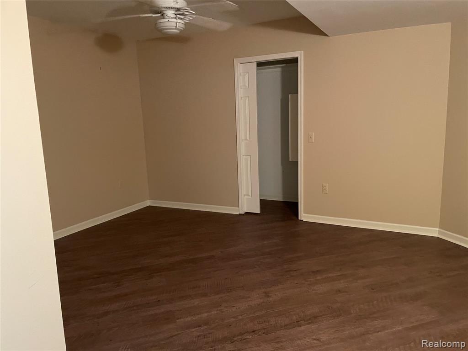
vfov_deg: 53.1
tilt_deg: -9.5
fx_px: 352
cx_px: 234
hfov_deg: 67.3
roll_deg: +2.0
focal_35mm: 26
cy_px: 176
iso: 640
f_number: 1.6
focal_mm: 4.2
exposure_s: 1/30
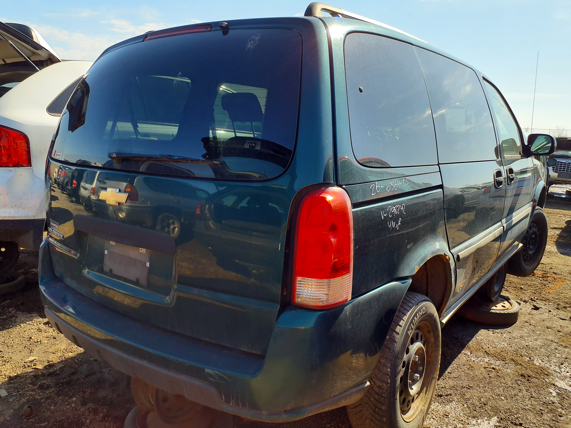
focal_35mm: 27
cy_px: 214
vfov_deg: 51.4
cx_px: 286
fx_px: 445
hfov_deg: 65.3
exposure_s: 1/501
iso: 40
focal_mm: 3.58
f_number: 1.9
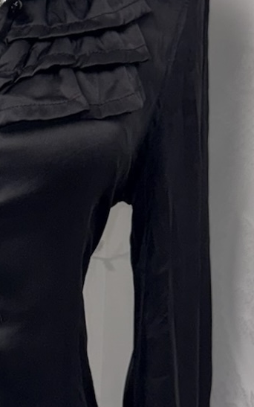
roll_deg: -1.6
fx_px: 853
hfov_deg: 16.3
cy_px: 158
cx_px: -40
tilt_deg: -10.3
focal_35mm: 77
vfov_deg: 26.7
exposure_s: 1/543
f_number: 1.78
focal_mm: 6.76
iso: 250
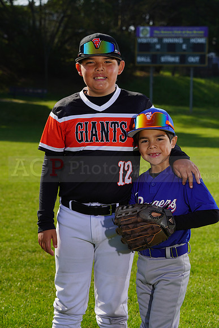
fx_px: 1058
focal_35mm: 116
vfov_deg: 17.6
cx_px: 110
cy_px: 164
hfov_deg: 11.8
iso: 100
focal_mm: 116
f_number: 10
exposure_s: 1/250
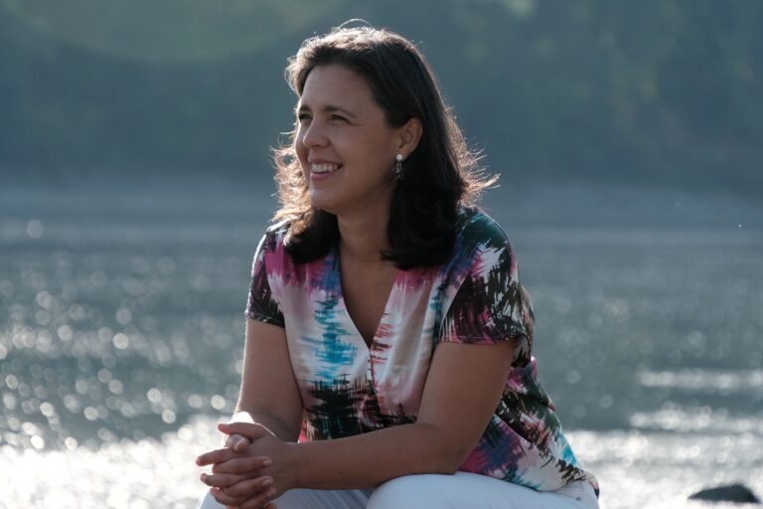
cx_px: 382
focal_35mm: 261
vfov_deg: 5.3
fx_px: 5531
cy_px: 254
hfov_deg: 7.9
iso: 640
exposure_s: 1/1000
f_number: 6.3
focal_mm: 174.3
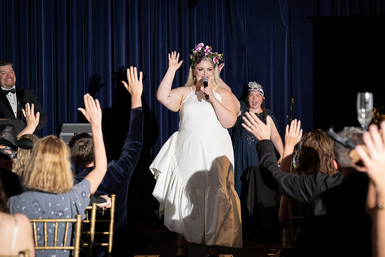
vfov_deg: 12.5
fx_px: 1177
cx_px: 192
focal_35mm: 110
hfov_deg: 18.6
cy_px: 128
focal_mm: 110
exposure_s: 1/200
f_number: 5
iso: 2500
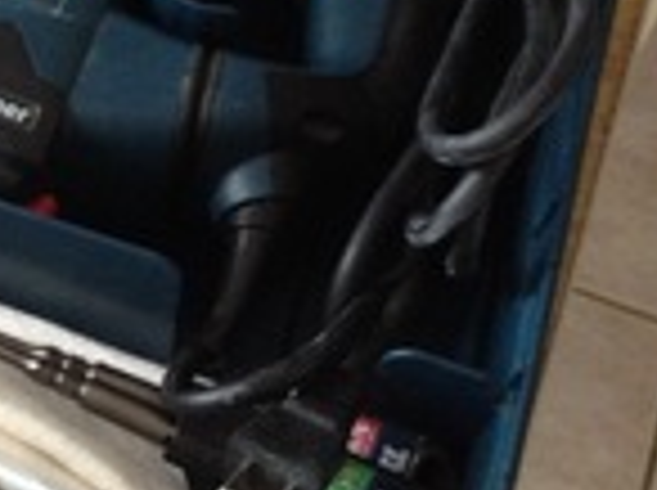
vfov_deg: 12.2
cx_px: -220
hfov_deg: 15.6
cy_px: -16
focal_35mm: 120
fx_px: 2274
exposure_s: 1/20
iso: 320
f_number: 2.4
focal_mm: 4.28
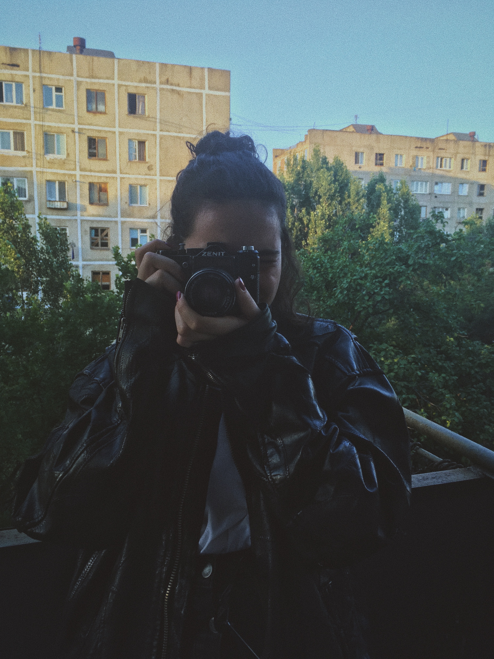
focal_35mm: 29
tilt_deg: -8.4
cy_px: 330
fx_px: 552
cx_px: 247
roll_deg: -0.1
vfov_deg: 61.7
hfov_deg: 48.2
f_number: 2.2
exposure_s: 1/122
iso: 25
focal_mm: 4.15
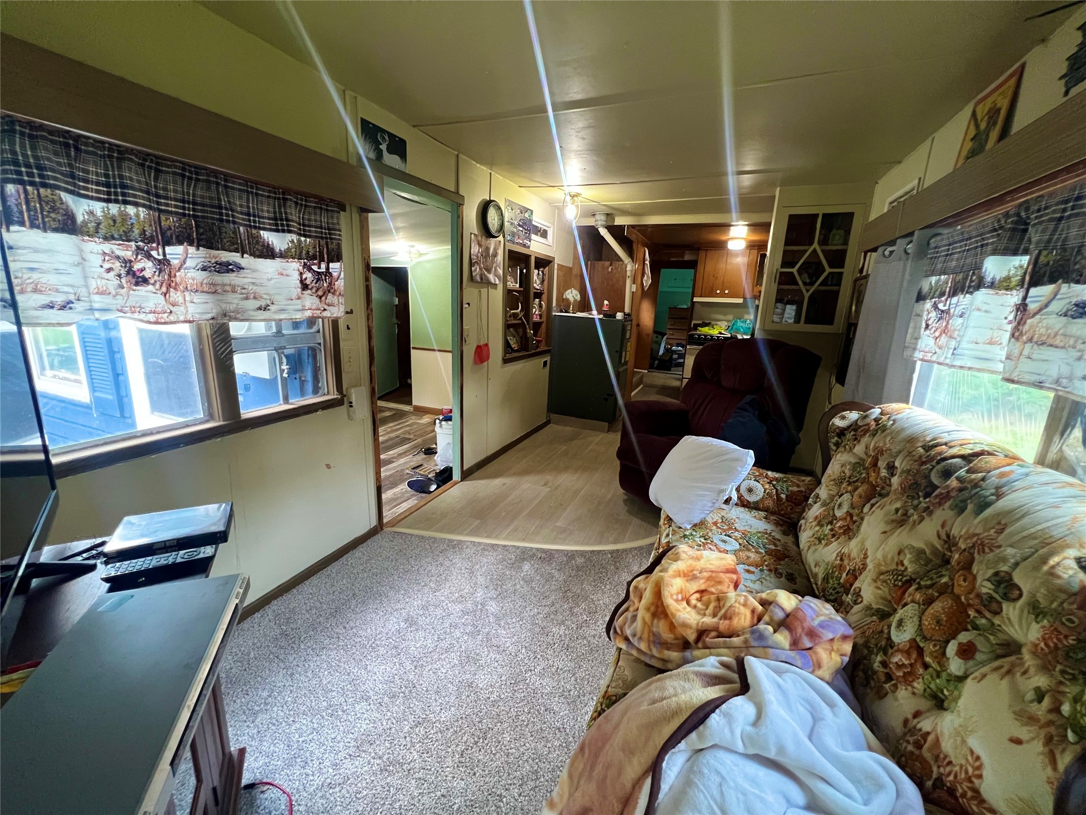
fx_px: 408
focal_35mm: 13
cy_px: 408
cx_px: 543
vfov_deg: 89.9
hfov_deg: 106.2
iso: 400
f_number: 1.8
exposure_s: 1/60
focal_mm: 1.57
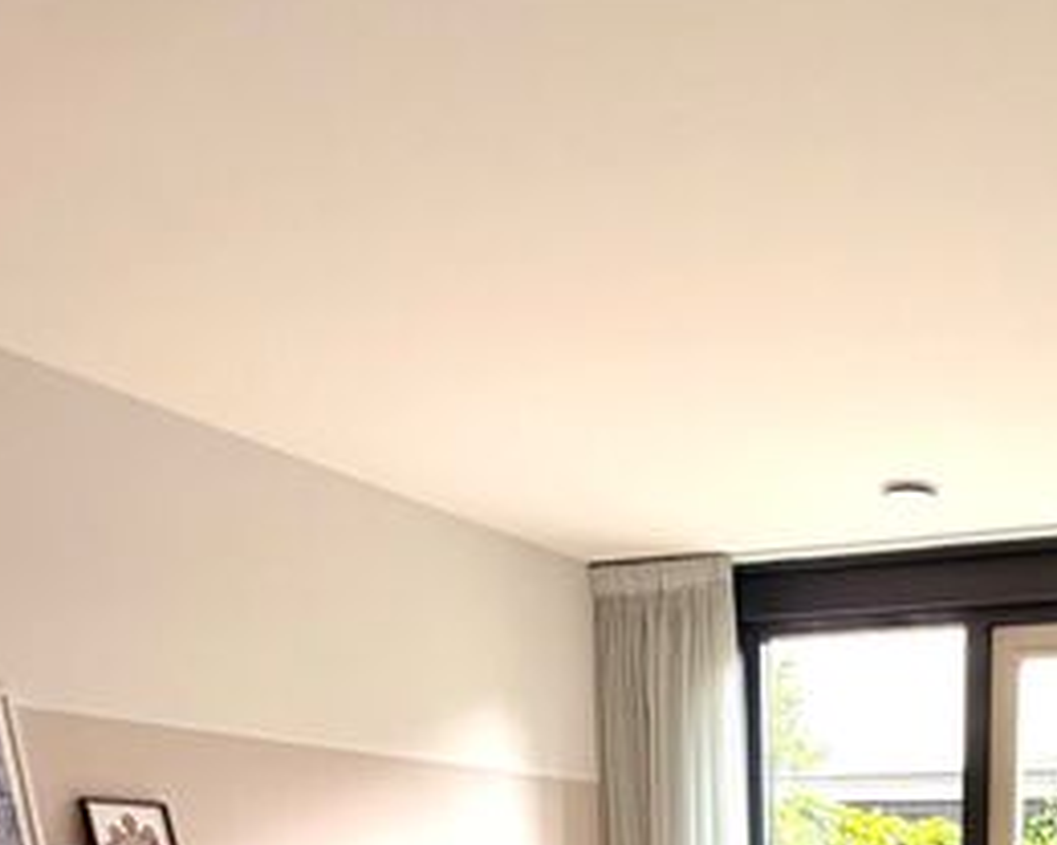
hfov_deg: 40.4
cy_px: 1207
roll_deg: -2.2
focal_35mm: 42
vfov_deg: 27.2
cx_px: 959
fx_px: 1314
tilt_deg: -13.7
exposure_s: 1/121
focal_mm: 2.22
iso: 64
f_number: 2.2
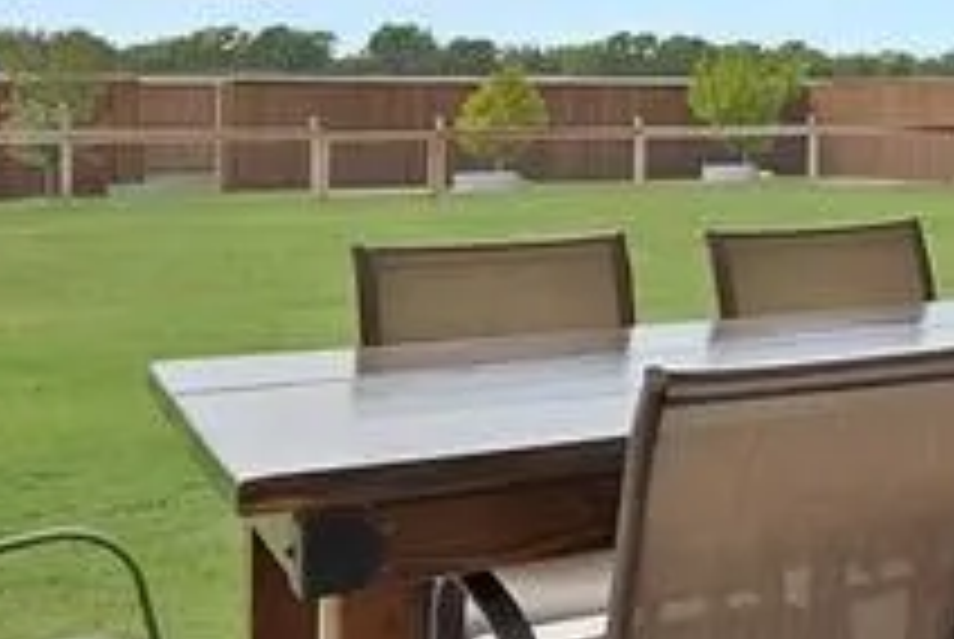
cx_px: 1156
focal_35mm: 58
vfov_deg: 23.0
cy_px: 94
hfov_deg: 29.4
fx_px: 1539
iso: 640
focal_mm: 12
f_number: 8
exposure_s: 1/100
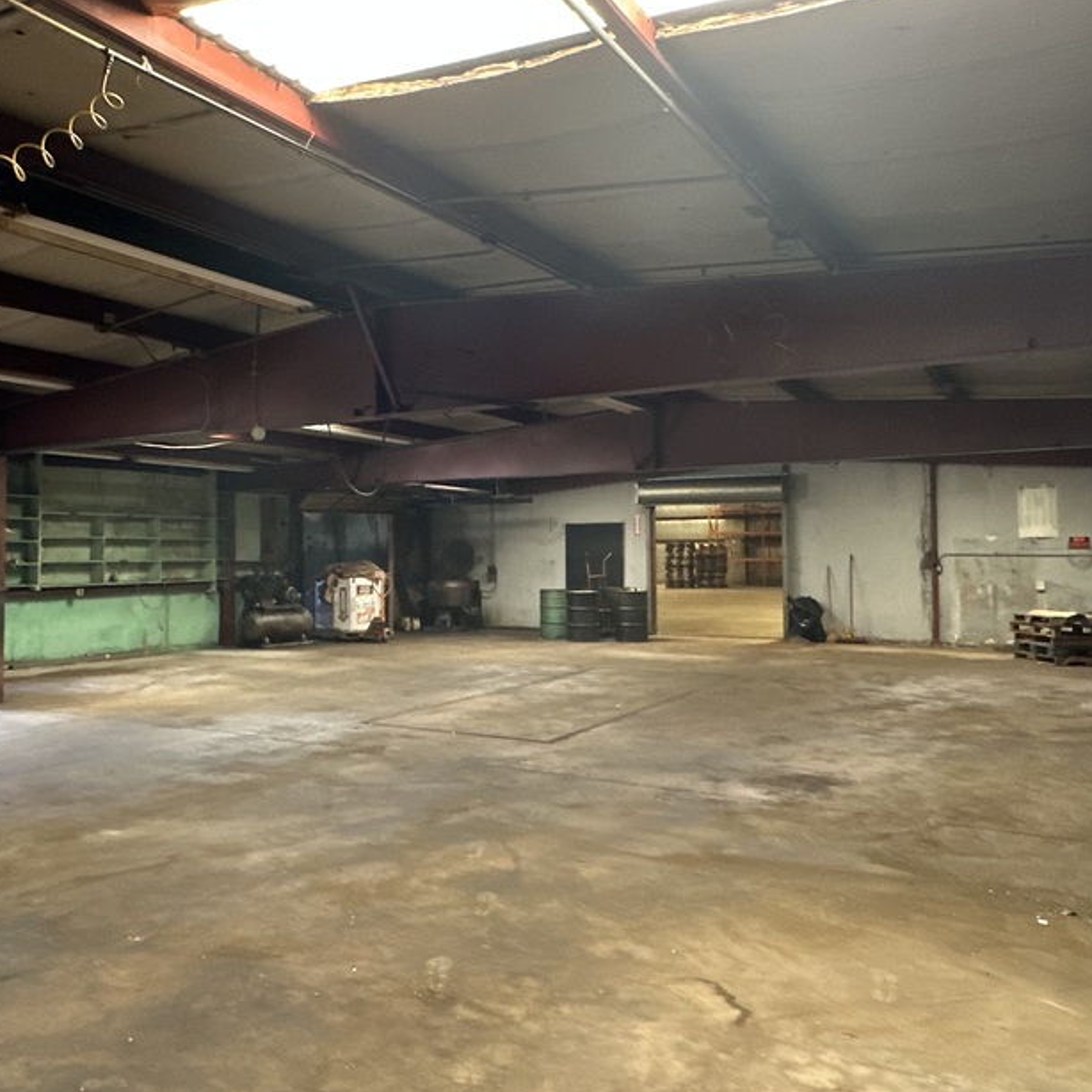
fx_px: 1035
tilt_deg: +3.3
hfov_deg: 55.0
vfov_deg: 55.6
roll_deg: +0.7
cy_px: 510
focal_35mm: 29
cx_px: 414
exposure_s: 1/60
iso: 640
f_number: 2.2
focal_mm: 2.22
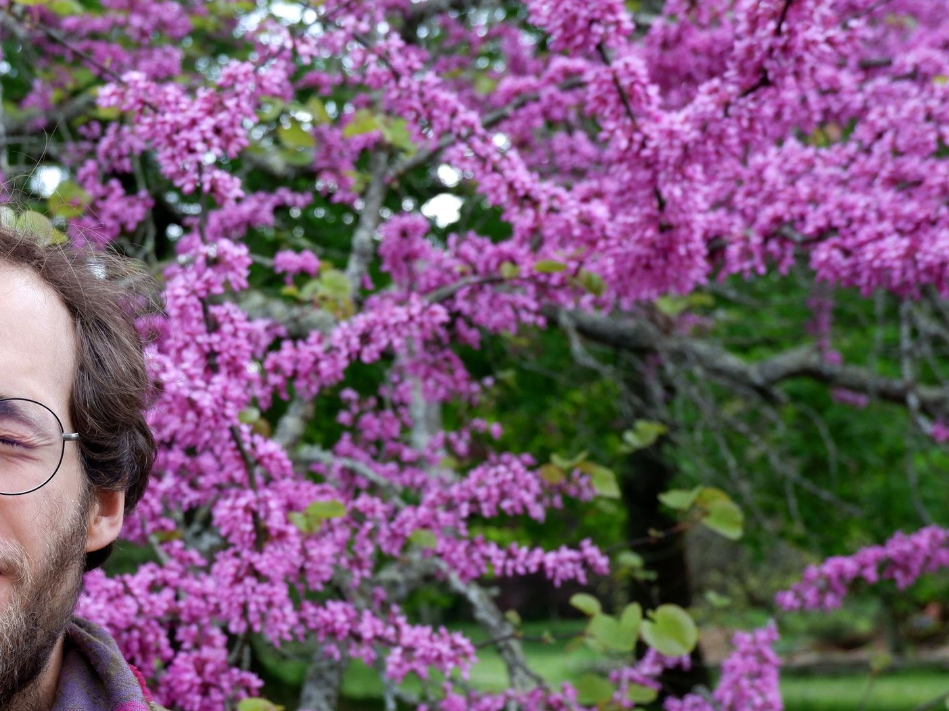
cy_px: 558
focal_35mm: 60
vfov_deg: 24.1
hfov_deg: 31.3
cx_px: 183
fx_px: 1645
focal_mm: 23.5
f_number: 4.4
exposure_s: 1/350
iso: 400
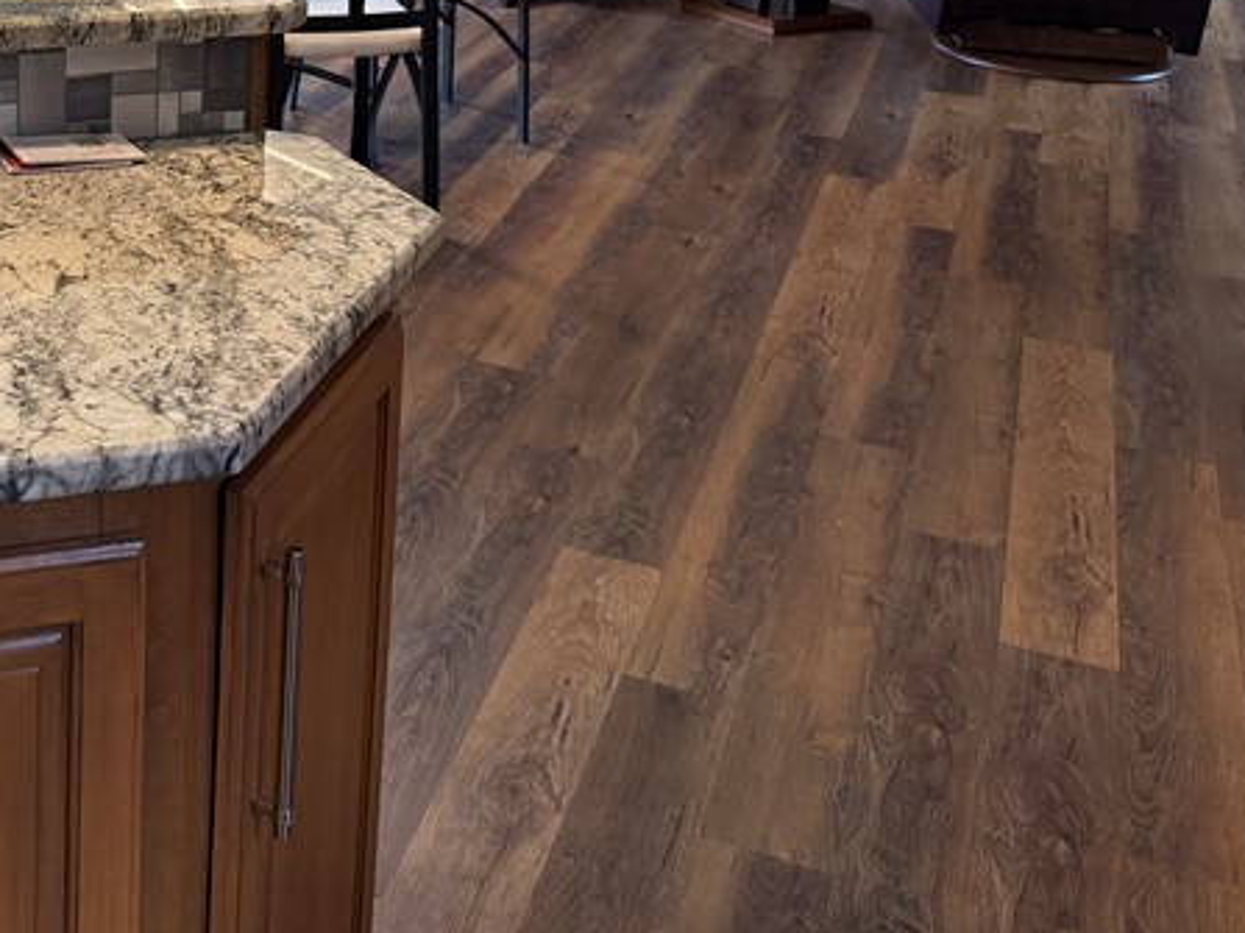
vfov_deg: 24.9
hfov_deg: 31.4
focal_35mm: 55
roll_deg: -0.5
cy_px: -64
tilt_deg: -10.5
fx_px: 1978
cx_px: -95
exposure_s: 1/148
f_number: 1.78
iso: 200
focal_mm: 6.76
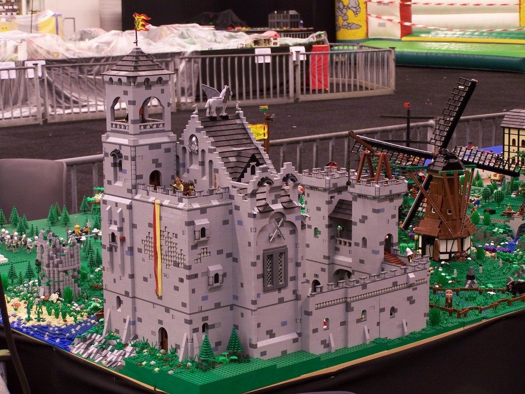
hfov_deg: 26.0
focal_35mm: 75
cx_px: 262
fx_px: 1137
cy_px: 197
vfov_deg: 19.6
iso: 80
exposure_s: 1/2
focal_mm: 12.4
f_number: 3.2
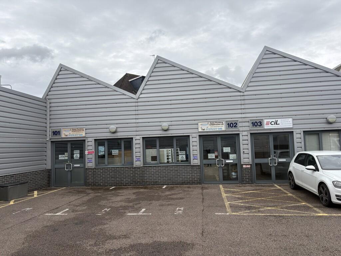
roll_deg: +3.9
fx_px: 256
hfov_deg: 67.3
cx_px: 170
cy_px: 128
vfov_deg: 53.1
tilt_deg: +8.6
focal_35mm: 26
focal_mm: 5.96
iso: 50
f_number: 1.6
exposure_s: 1/2208
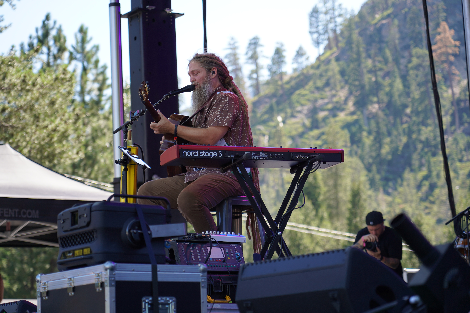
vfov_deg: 13.0
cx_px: 235
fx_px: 1371
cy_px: 156
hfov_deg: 19.5
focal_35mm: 105
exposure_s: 1/200
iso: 100
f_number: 4
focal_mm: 105
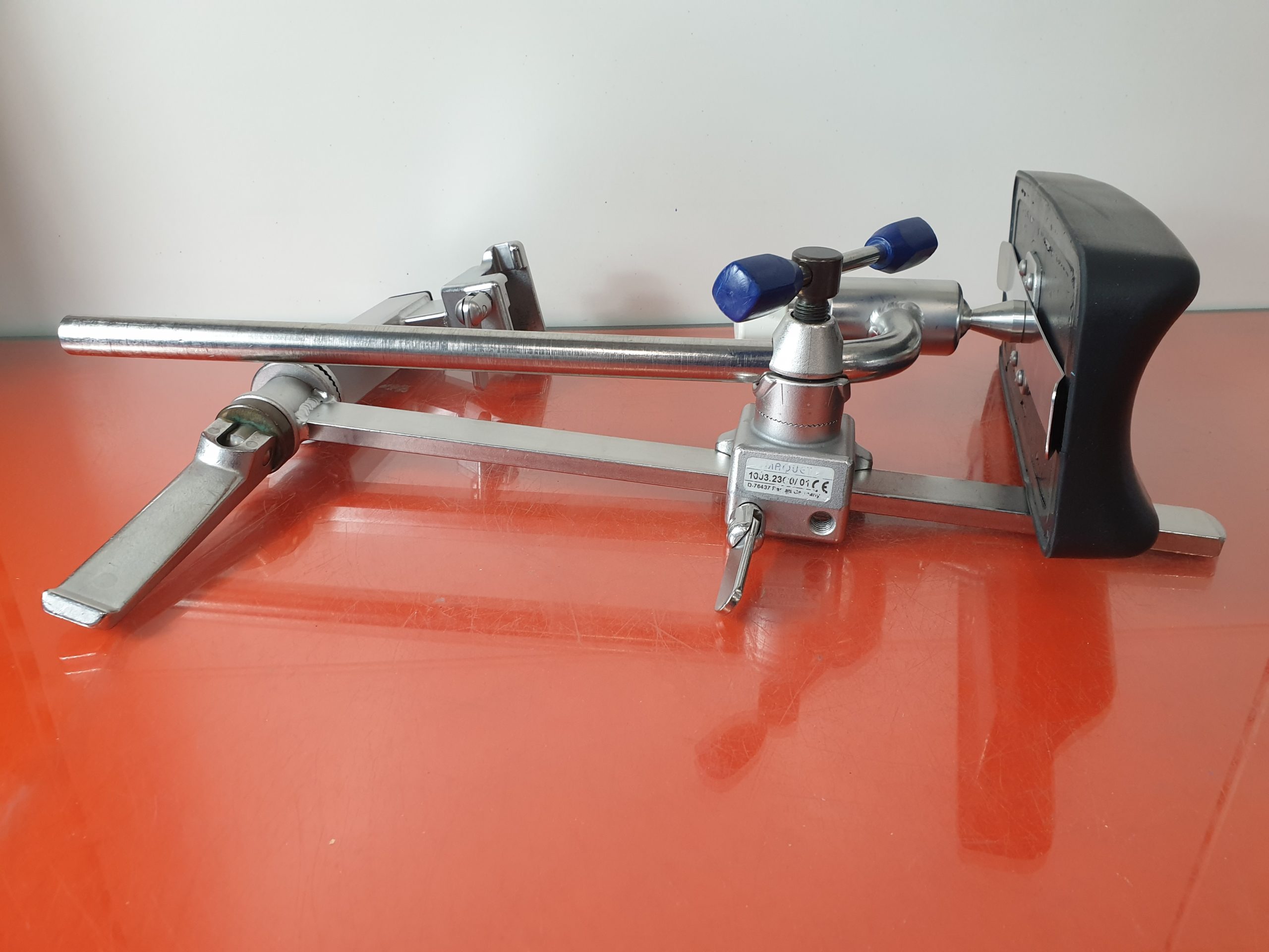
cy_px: 476
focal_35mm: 26
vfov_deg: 53.1
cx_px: 634
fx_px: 953
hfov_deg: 67.3
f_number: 2.4
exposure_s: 1/50
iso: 160
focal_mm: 4.3
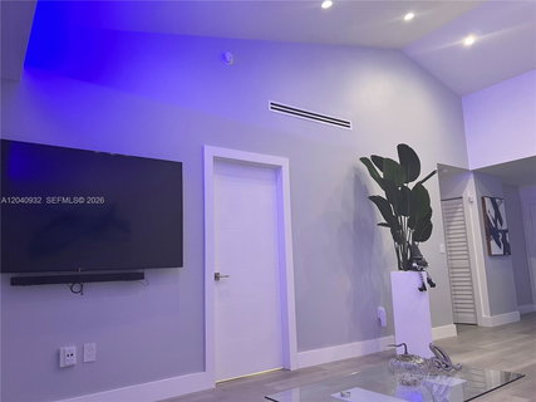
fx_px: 402
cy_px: 201
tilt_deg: +8.9
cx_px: 268
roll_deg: +2.5
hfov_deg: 67.3
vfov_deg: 53.0
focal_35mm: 26
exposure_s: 1/60
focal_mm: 5.7
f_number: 1.5
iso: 250
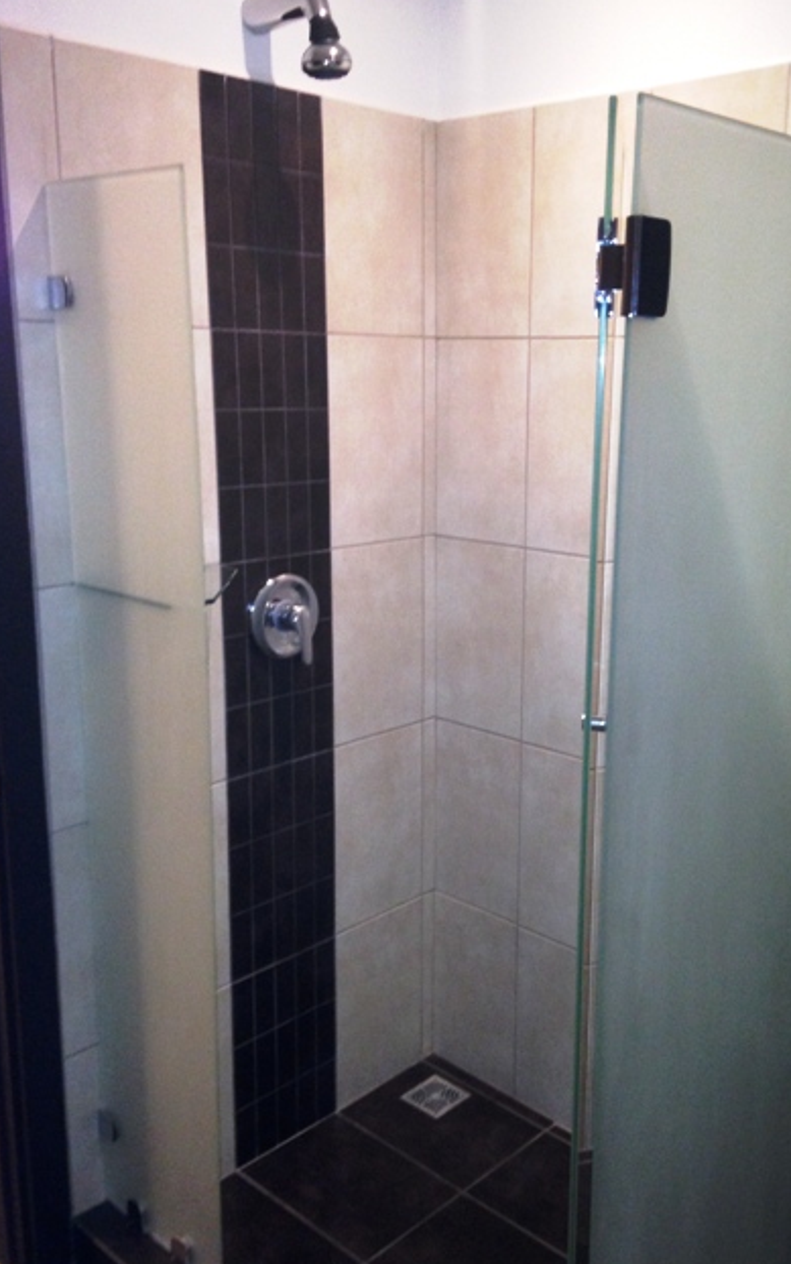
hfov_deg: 35.2
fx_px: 1241
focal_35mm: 36
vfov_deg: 54.0
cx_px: 478
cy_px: 628
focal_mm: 4.12
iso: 200
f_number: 2.4
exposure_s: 1/17
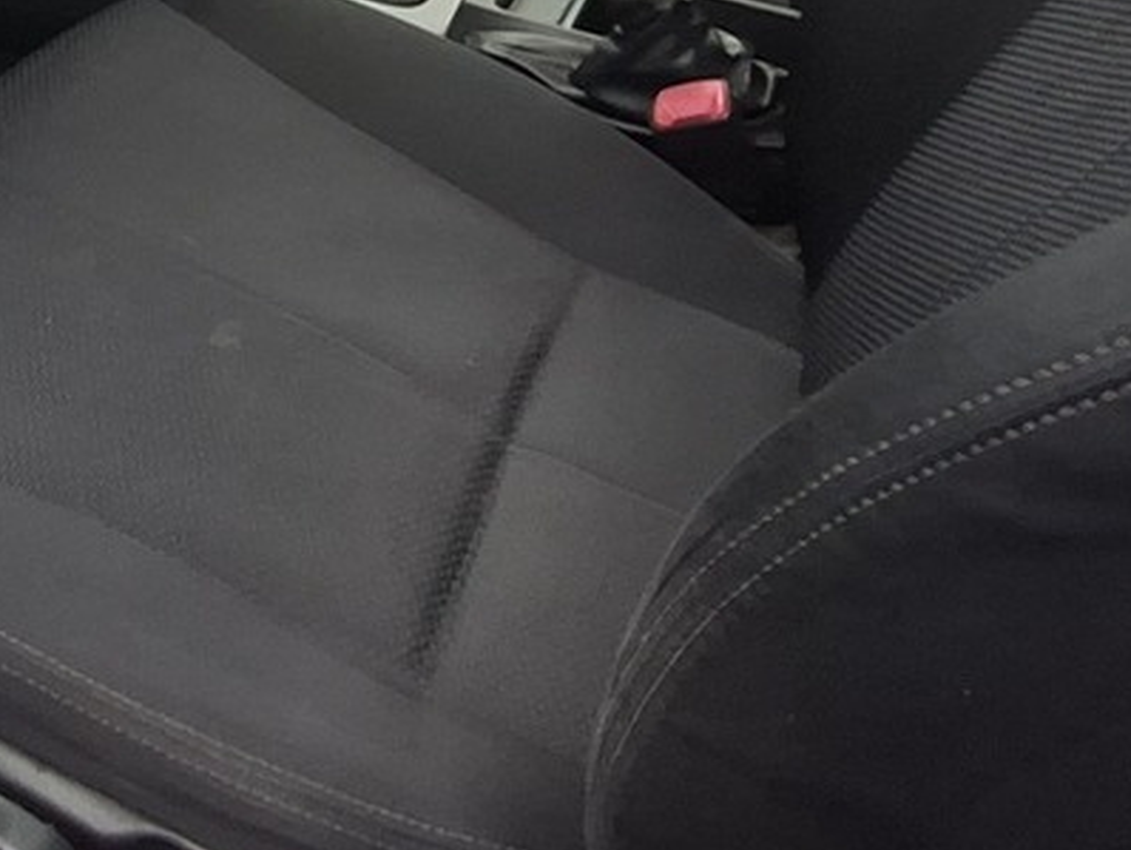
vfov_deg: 27.3
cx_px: 301
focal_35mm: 47
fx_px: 1537
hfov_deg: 39.5
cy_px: -162
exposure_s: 1/25
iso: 160
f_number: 2.2
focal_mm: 1.74
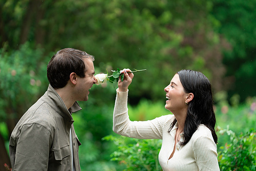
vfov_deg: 10.2
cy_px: 86
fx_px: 960
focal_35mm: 135
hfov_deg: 15.2
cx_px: 128
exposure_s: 1/800
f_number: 2.8
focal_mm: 135
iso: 500
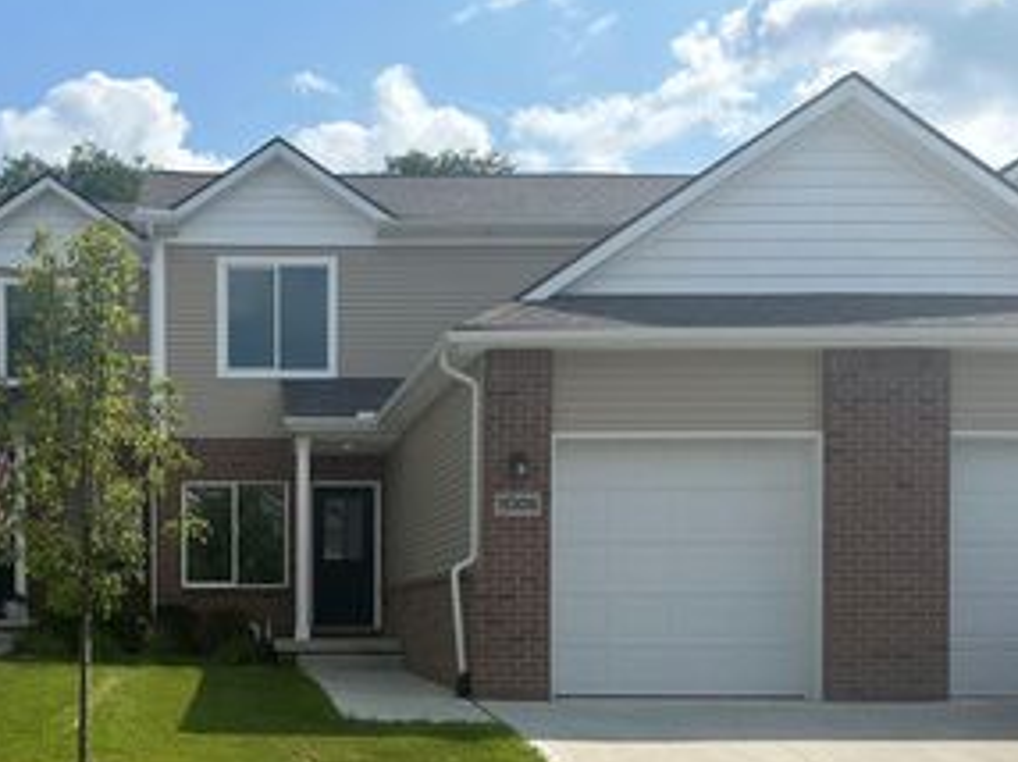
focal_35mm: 42
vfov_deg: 33.2
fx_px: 1234
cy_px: 618
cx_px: 242
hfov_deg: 43.3
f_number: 1.78
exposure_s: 1/5525
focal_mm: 6.86
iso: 80
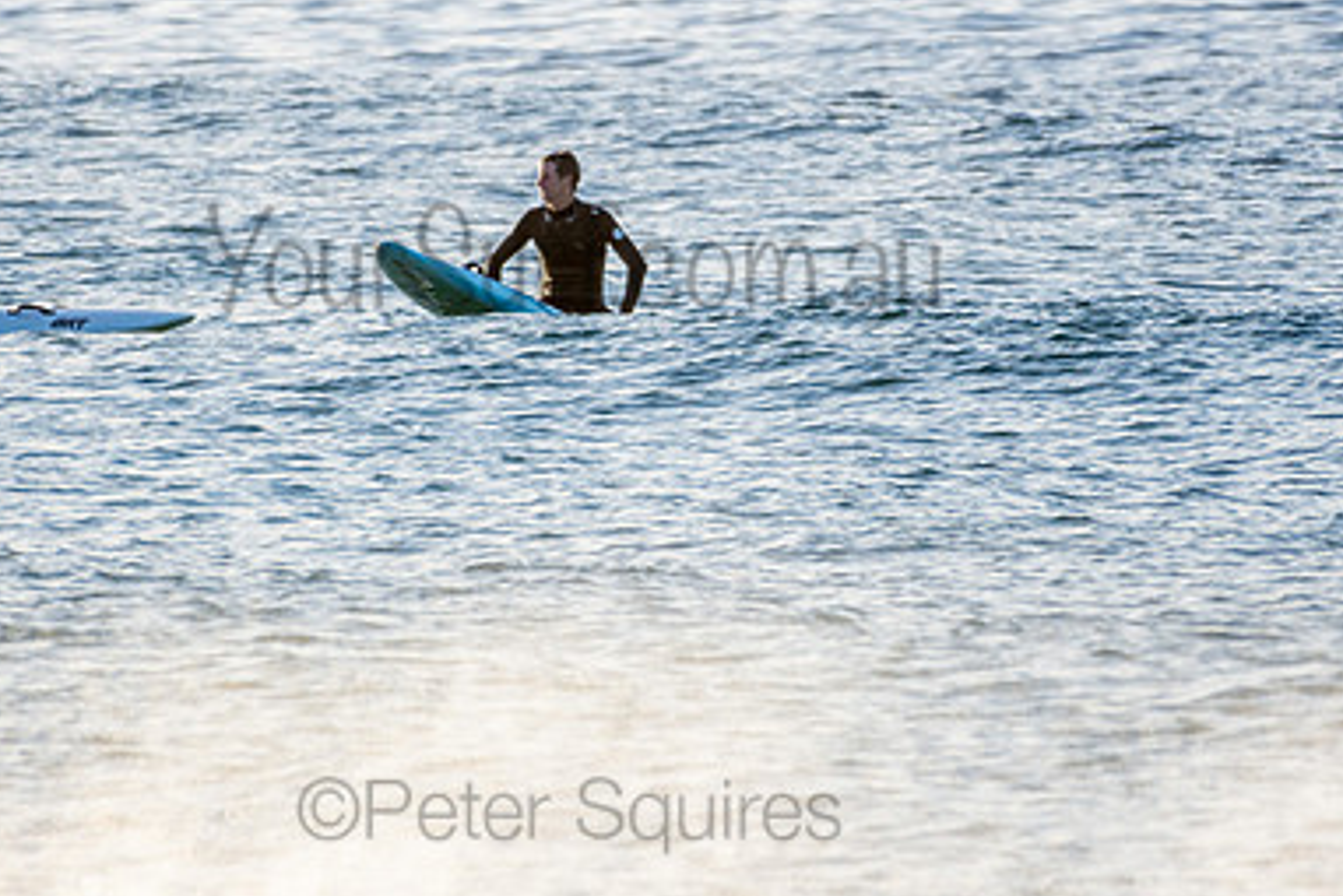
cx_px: 570
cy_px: 227
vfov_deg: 1.2
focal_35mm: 1173
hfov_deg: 1.8
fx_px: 43774
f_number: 5.6
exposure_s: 1/1250
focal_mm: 500
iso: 250
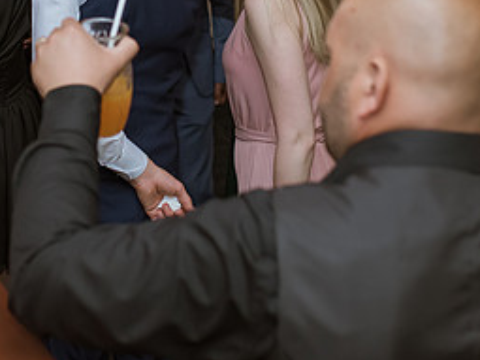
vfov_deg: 14.8
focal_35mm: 97
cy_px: -55
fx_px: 1344
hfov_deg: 20.1
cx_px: 109
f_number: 2.8
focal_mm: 35
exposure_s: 1/200
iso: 1000
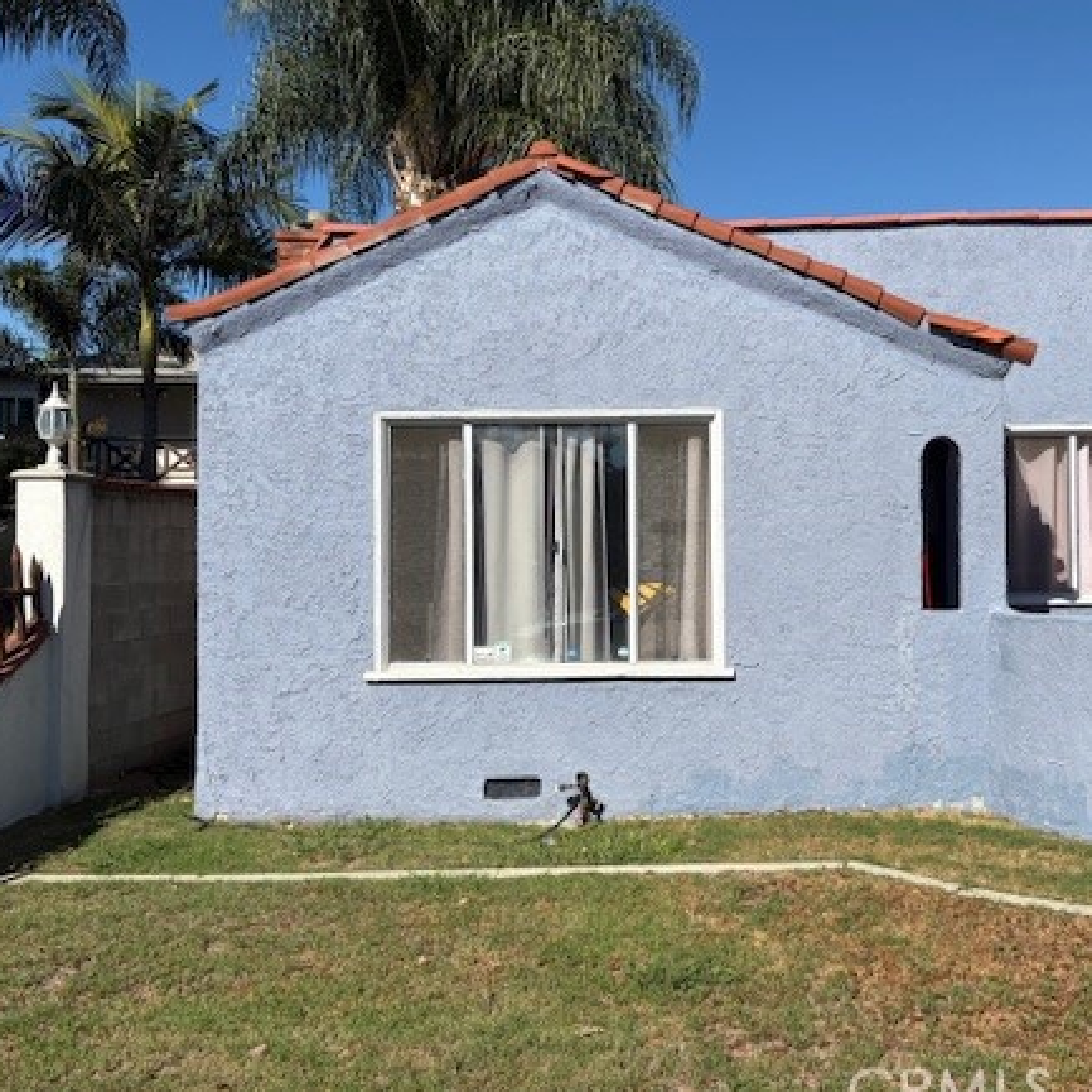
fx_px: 1213
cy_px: 522
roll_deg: +0.9
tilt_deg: +1.6
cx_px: 711
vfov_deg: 48.4
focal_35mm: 34
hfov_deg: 47.8
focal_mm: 5.96
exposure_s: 1/5814
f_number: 1.6
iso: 50
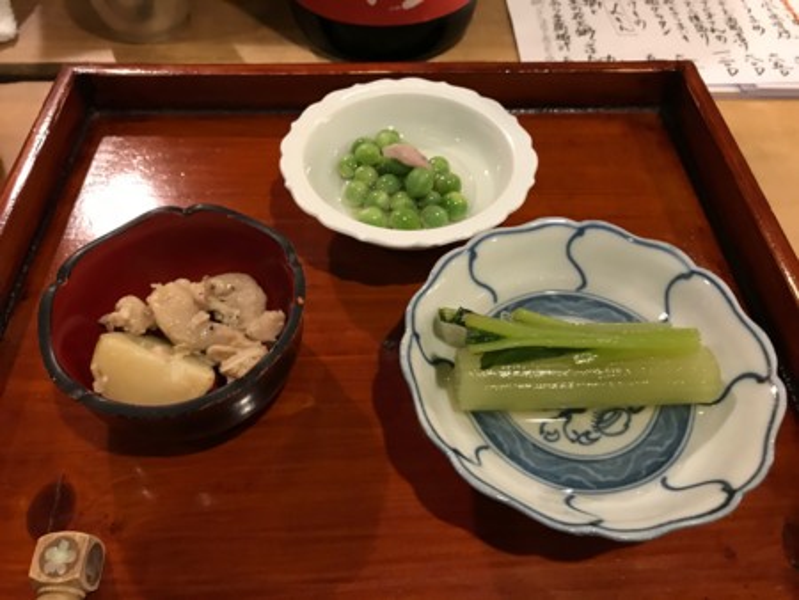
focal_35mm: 28
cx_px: 400
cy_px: 300
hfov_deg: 63.4
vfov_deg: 49.8
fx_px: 647
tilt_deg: -52.8
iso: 100
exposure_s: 1/9
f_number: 1.8
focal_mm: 3.99
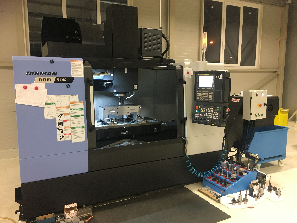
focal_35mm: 29
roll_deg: -0.2
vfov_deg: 48.2
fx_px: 249
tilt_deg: -6.6
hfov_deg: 61.7
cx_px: 148
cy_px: 112
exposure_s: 1/20
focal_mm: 4.15
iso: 200
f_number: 2.2
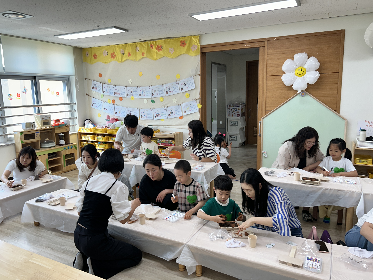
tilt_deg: -10.0
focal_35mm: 26
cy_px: 140
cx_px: 186
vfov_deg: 53.1
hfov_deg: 67.3
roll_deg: +1.3
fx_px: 280
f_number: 1.5
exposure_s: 1/120
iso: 40
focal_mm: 5.7
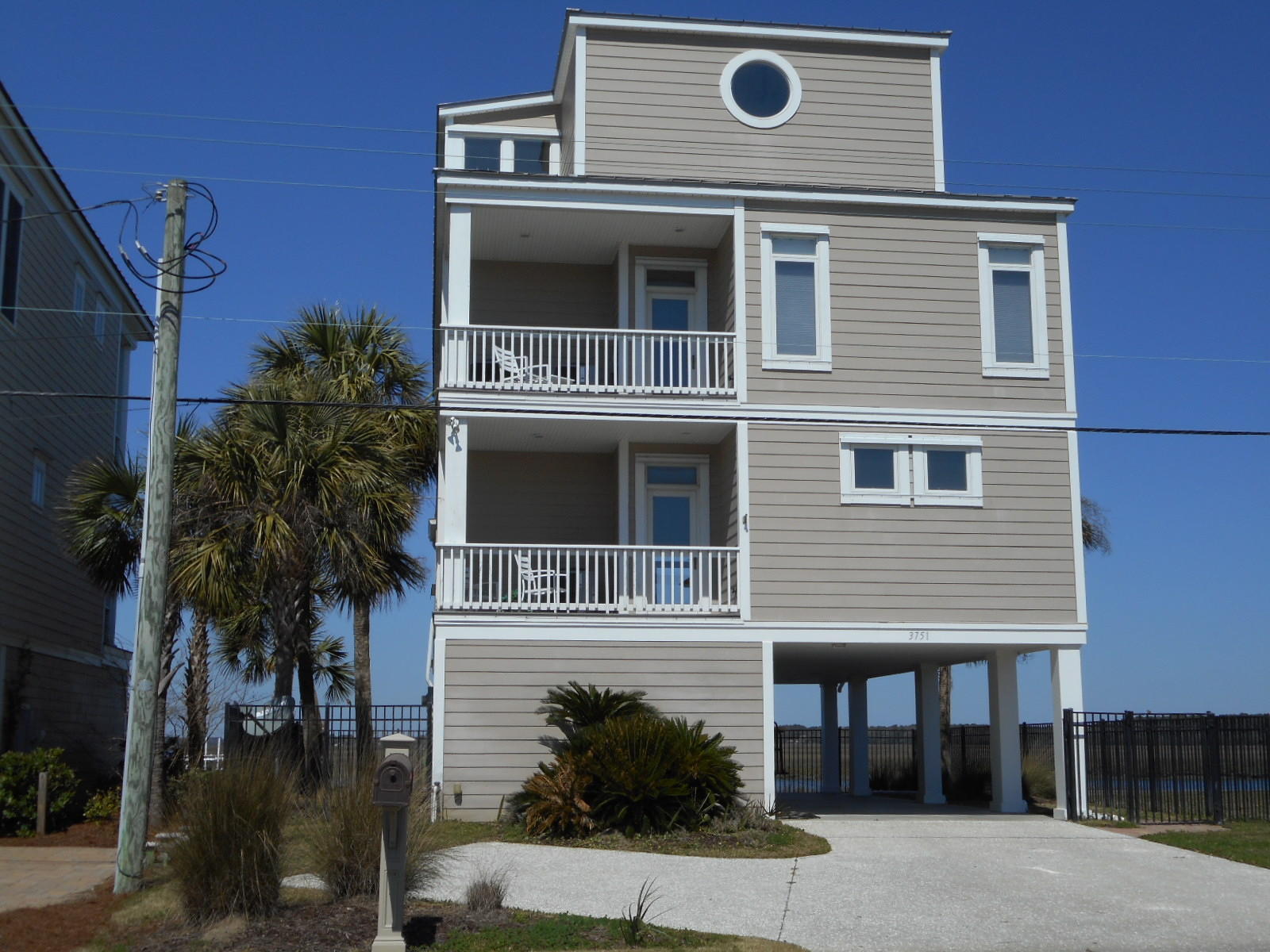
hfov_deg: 42.9
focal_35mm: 44
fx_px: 1614
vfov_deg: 32.9
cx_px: 635
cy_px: 476
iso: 80
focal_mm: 7.9
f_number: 4.7
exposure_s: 1/1000
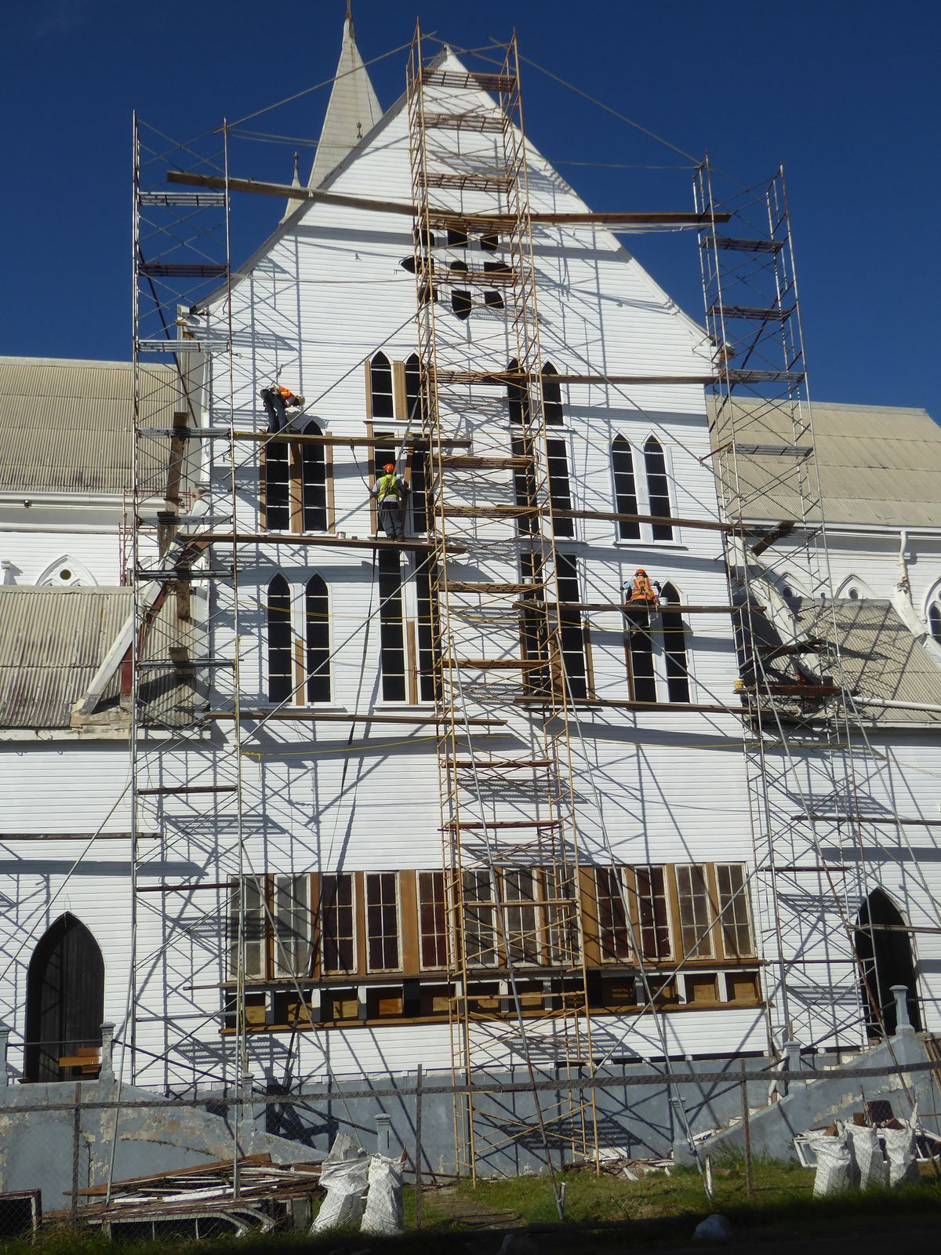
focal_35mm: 39
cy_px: 628
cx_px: 470
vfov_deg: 47.9
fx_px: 1414
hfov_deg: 36.8
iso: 80
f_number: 3.7
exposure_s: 1/1600
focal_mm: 6.7
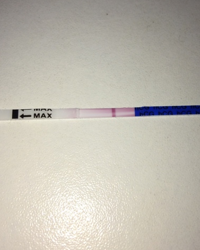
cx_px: 110
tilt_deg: -77.6
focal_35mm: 36
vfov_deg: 50.2
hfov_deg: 41.1
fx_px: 267
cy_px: 138
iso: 32
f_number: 2.2
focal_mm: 4.15
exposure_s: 1/977
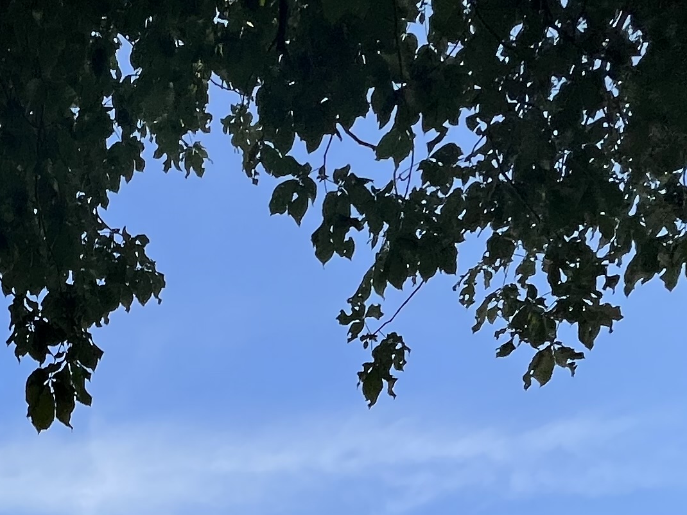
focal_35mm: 49
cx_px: 46
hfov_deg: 36.1
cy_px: 918
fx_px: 972
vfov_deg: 20.8
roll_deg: -0.2
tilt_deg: +9.5
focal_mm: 1.57
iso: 32
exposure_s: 1/2016
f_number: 1.8
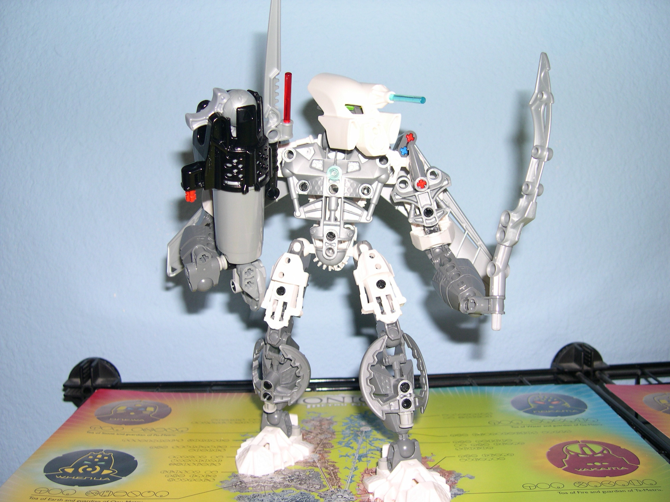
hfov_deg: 49.0
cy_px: 251
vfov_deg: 37.7
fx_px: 735
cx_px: 335
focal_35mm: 38
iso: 100
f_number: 2.8
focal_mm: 8
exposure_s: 1/60
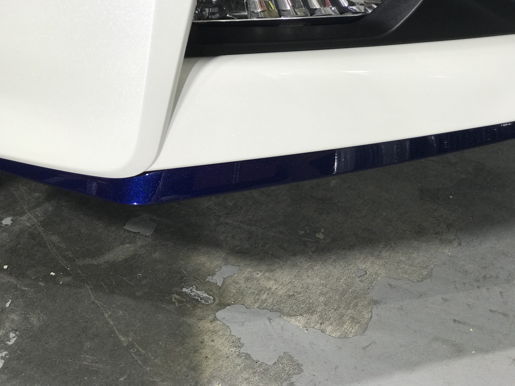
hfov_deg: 33.8
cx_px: 258
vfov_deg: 25.7
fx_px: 848
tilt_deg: -31.5
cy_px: 193
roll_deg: +1.9
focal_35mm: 57
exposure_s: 1/60
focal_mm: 6.6
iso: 80
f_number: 2.8
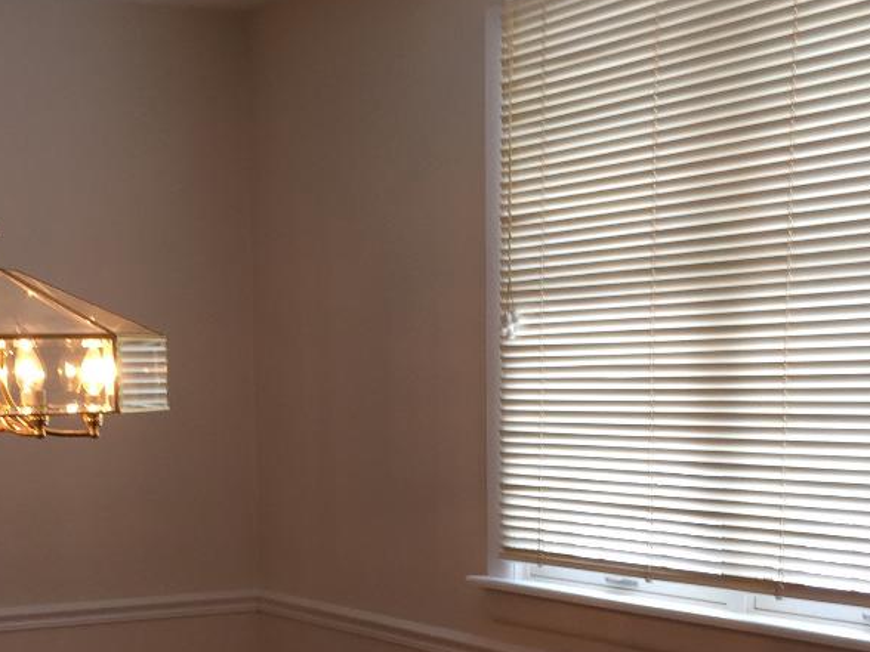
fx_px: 1784
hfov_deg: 27.4
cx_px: 360
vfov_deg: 20.1
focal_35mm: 71
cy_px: 637
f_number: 2.2
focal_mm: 4.15
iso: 32
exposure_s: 1/40
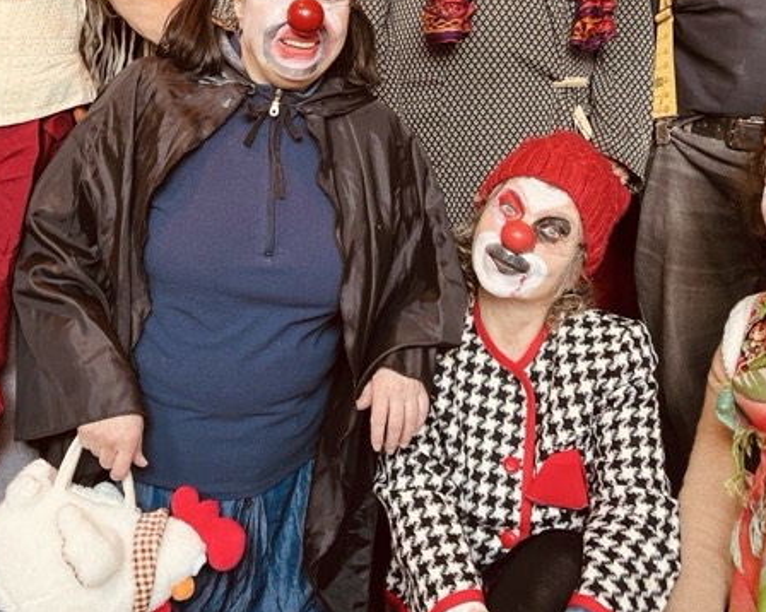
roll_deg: -1.2
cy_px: 100
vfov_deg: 28.8
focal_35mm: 51
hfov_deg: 36.7
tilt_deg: +0.0
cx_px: 366
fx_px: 1156
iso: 160
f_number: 1.6
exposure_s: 1/60
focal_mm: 5.1
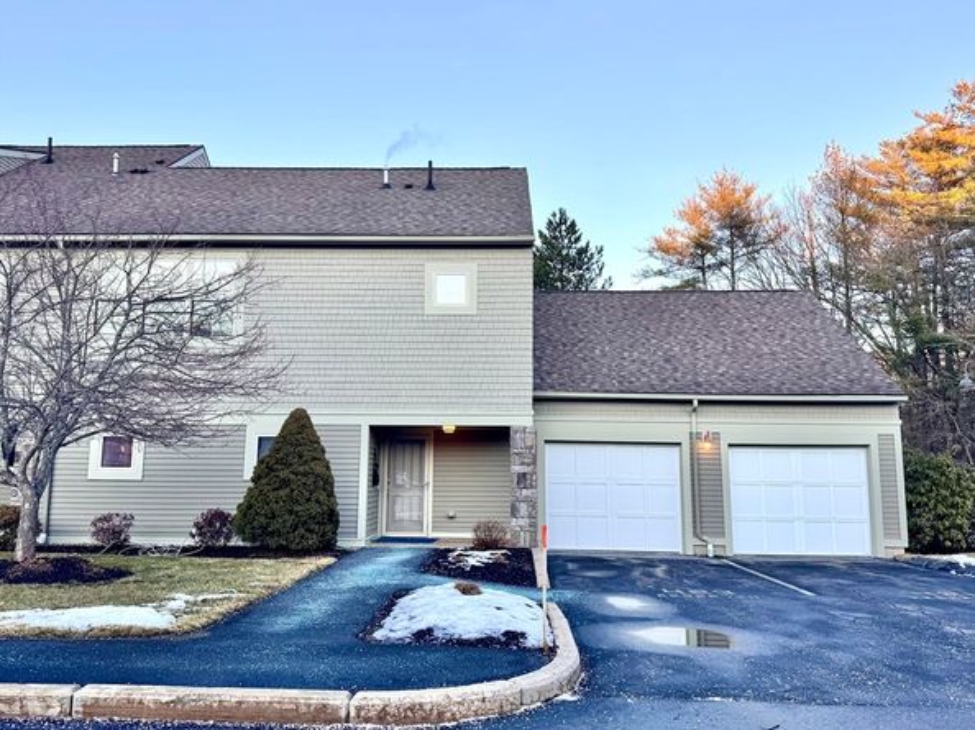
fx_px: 676
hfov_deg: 71.6
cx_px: 488
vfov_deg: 56.8
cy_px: 365
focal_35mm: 24
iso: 80
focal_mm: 6.76
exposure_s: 1/514
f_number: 1.78
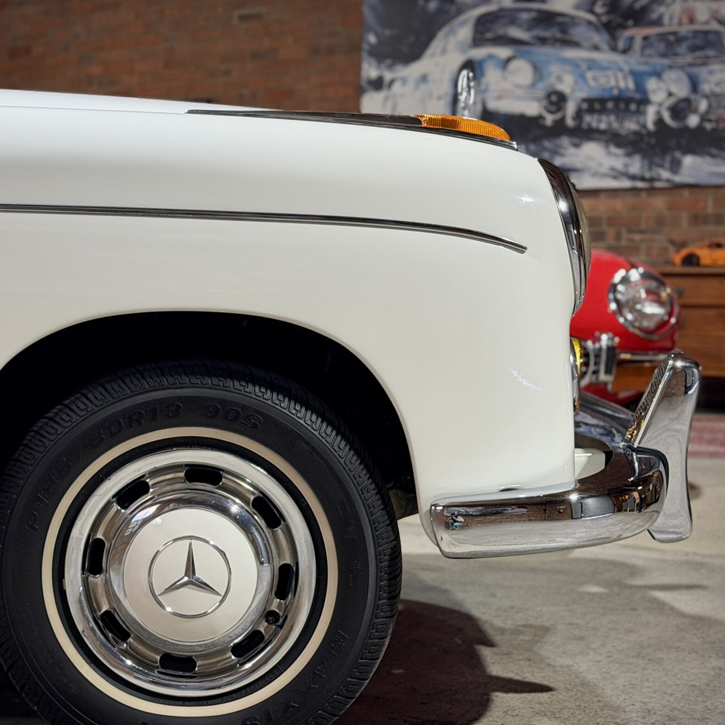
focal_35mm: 69
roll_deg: +0.2
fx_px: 1635
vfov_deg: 25.0
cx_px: 198
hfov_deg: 24.8
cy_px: 376
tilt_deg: -3.5
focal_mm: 6.76
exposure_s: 1/50
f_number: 1.78
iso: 200
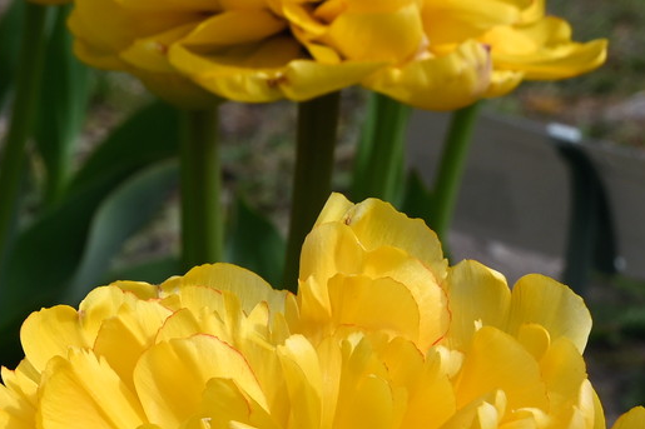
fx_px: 3672
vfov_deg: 6.7
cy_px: 88
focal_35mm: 205
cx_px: -139
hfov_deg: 9.9
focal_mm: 55
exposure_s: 1/125
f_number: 16
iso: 100
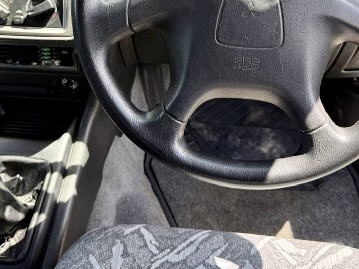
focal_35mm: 46
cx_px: 183
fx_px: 477
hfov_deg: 41.2
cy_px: 14
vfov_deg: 29.8
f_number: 1.78
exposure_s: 1/254
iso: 80
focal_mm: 6.76
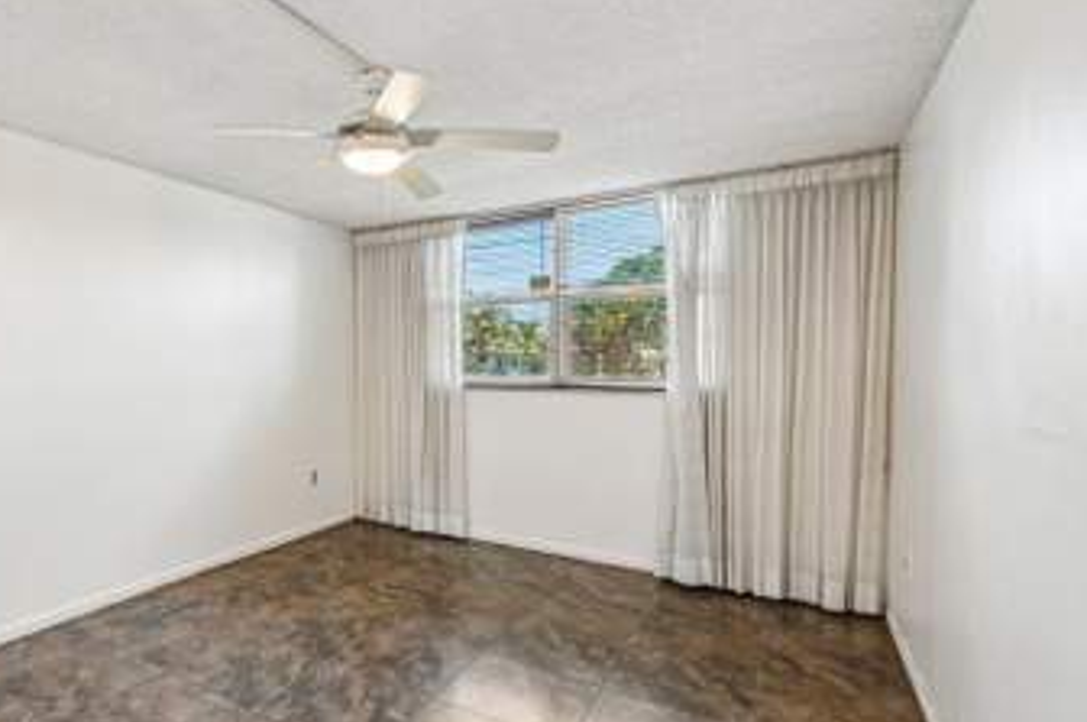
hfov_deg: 79.7
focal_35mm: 20
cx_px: 317
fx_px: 603
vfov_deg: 61.8
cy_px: 374
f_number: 8
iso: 3200
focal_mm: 14
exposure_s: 1/100
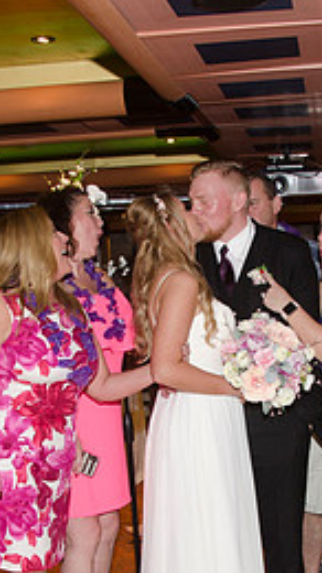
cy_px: 408
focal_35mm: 63
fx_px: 958
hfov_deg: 19.0
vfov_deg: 32.9
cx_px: 243
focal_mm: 18
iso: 400
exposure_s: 1/60
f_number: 5.6
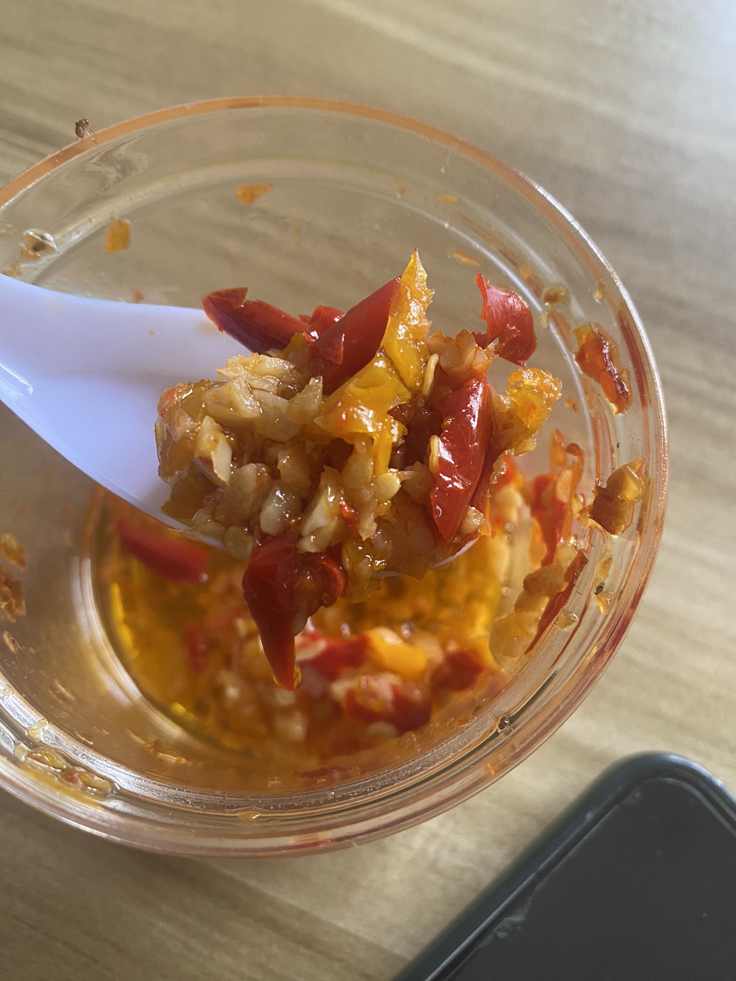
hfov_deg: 54.9
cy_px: 490
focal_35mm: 25
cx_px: 368
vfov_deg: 69.4
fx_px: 709
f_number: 1.8
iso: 125
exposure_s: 1/94
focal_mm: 4.25
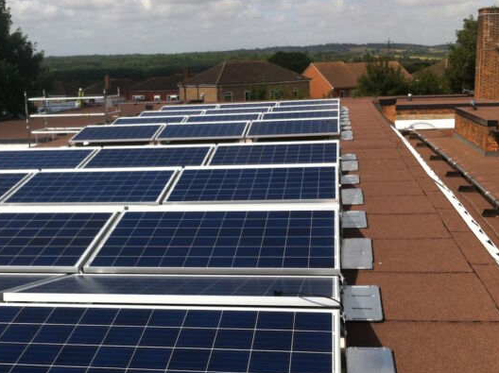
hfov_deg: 35.9
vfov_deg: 27.4
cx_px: 170
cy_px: 228
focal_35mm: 53
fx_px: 763
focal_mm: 3.85
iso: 80
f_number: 2.8
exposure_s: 1/1371
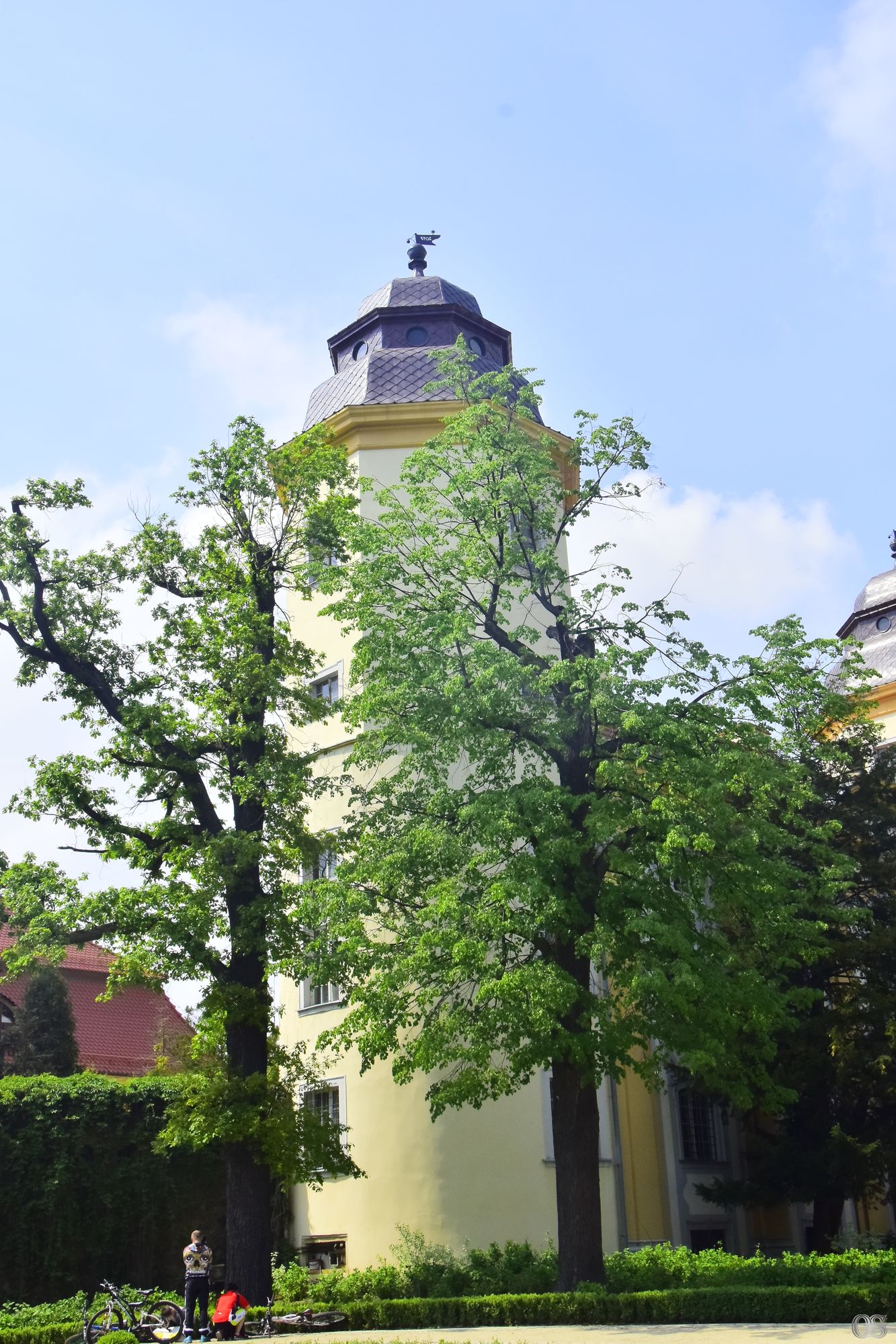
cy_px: 672
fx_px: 1568
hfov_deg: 31.9
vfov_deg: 46.4
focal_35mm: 42
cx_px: 448
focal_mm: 28
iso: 1000
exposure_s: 1/1250
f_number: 13
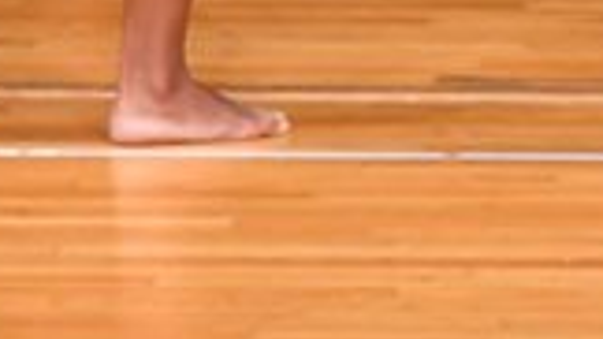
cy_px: -481
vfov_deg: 1.0
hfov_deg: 1.7
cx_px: 970
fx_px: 20379
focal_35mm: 1275
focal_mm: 170
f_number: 5.6
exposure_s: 1/400
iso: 3200
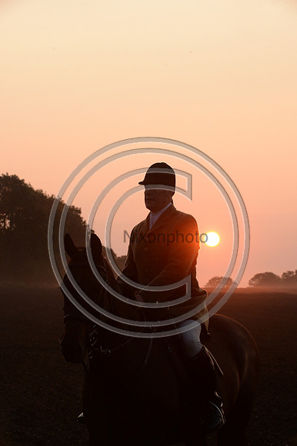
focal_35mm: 116
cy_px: 223
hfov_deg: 11.8
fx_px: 1437
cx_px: 148
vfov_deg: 17.7
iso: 2500
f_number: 11
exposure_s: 1/500
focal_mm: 116
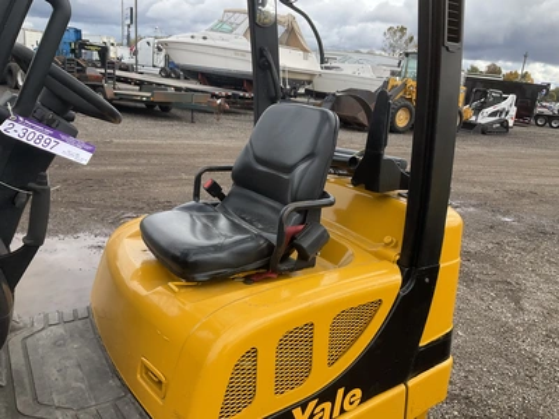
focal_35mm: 29
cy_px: 210
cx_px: 280
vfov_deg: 48.2
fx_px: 468
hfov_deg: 61.7
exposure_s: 1/491
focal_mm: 3
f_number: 1.8
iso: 25
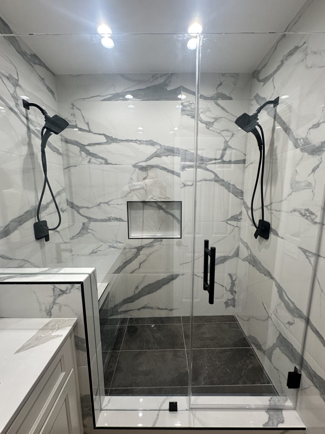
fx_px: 175
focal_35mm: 14
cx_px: 162
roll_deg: +0.9
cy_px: 217
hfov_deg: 85.7
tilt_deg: -8.7
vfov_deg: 102.1
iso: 125
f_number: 2.2
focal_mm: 2.22
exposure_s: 1/120
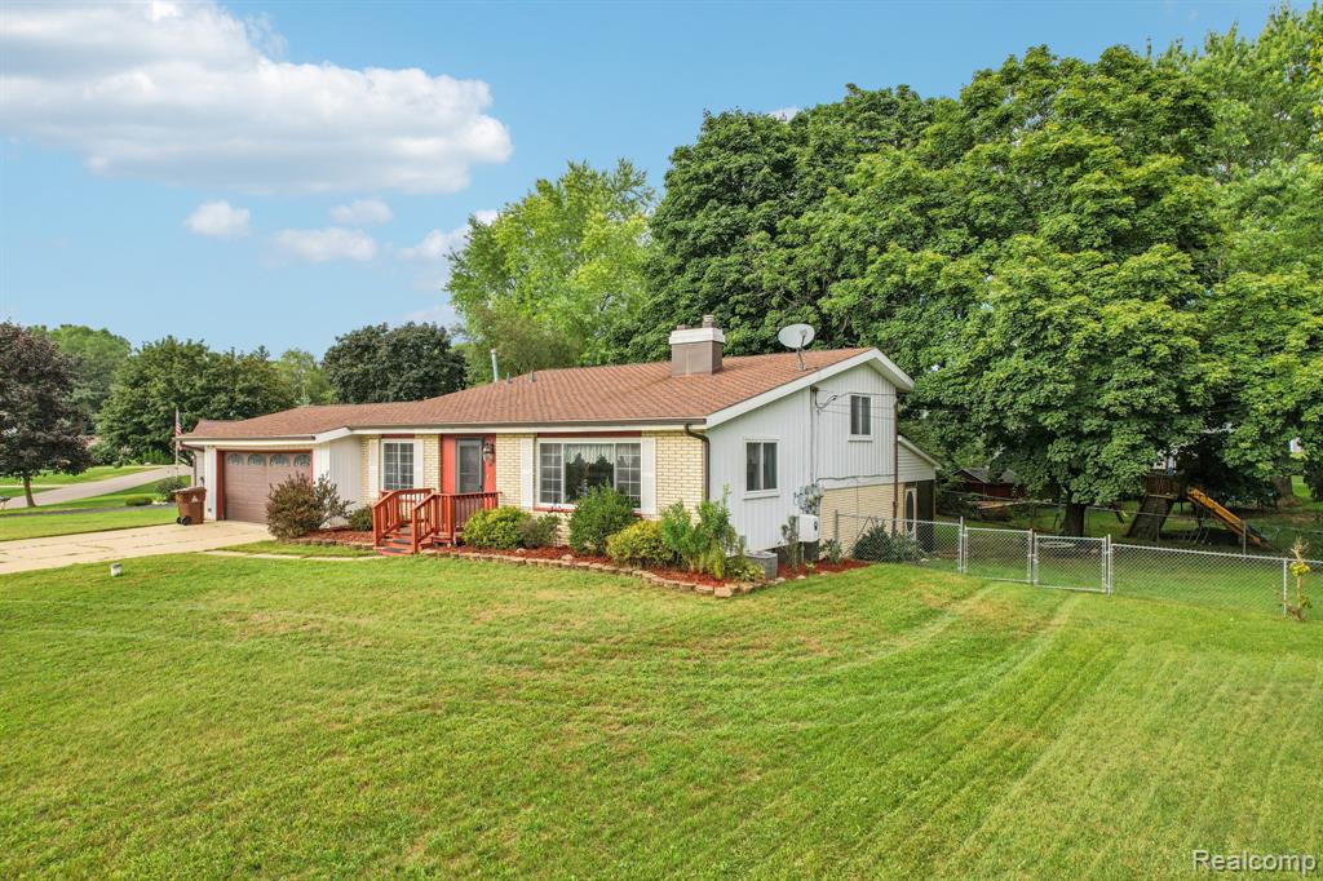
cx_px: 662
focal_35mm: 22
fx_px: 808
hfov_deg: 78.6
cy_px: 440
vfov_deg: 57.2
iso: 110
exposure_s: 1/640
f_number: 2.8
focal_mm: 8.38
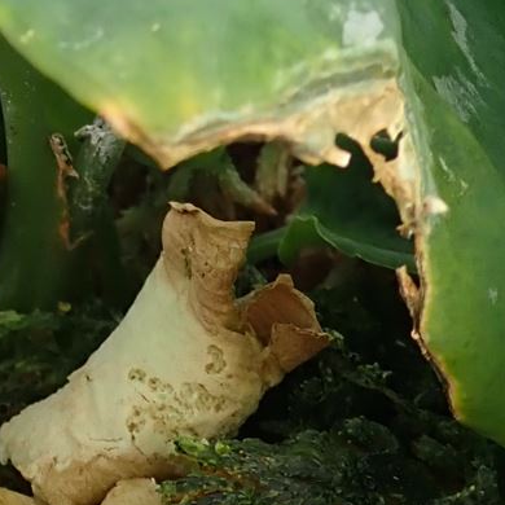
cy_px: -259
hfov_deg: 12.6
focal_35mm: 136
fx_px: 2245
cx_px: -54
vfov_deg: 12.2
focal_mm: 5.5
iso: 100
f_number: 3.2
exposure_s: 1/80
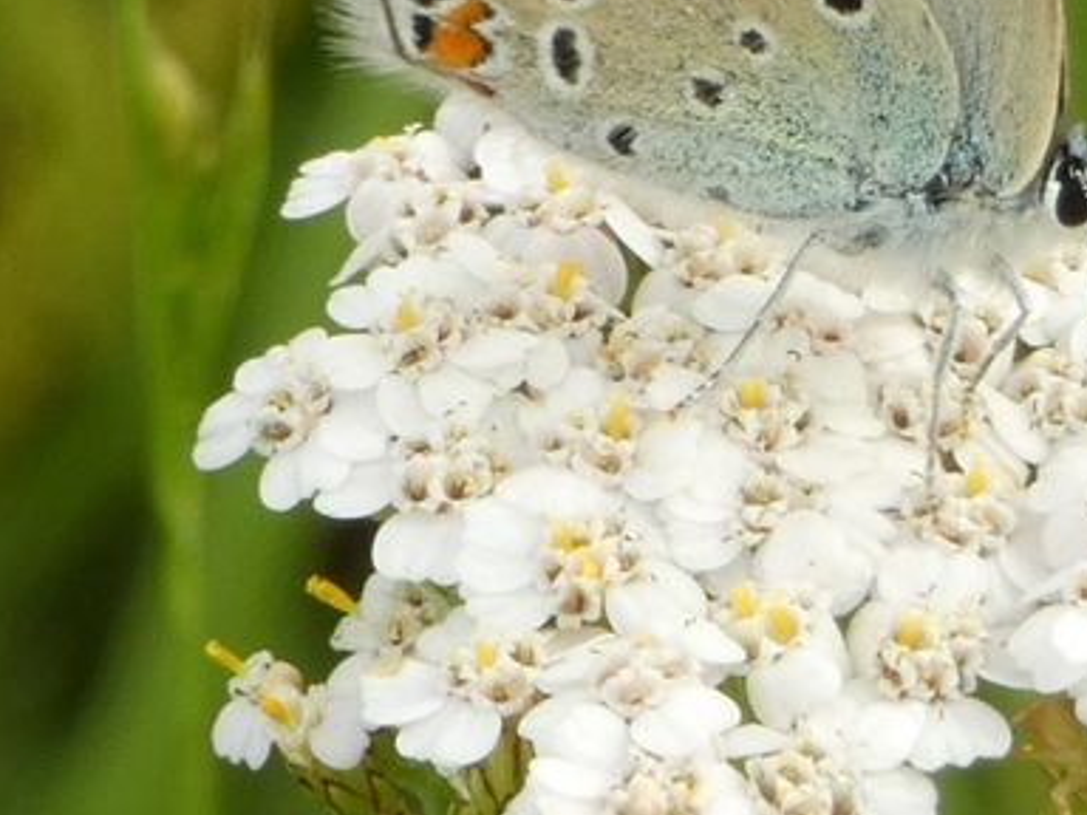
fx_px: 21573
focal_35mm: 687
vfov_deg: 2.2
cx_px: 771
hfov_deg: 2.9
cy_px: 91
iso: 100
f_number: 5.6
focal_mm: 55.4
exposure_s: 1/80
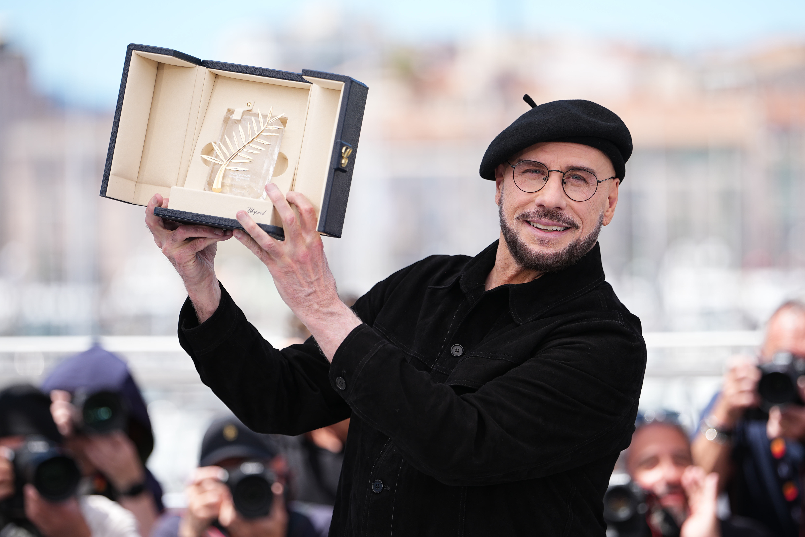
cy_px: 268
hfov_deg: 11.1
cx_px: 402
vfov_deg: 7.4
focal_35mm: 186
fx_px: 4159
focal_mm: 124
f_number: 2
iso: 125
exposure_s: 1/2000
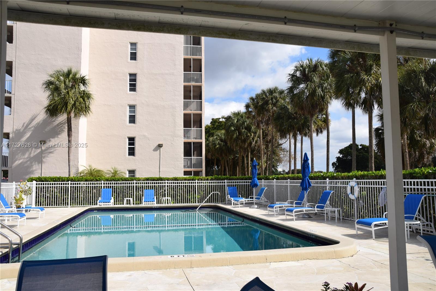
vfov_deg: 47.9
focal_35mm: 27
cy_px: 146
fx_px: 327
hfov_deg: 67.4
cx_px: 218
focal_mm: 18
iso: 200
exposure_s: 1/400
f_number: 10
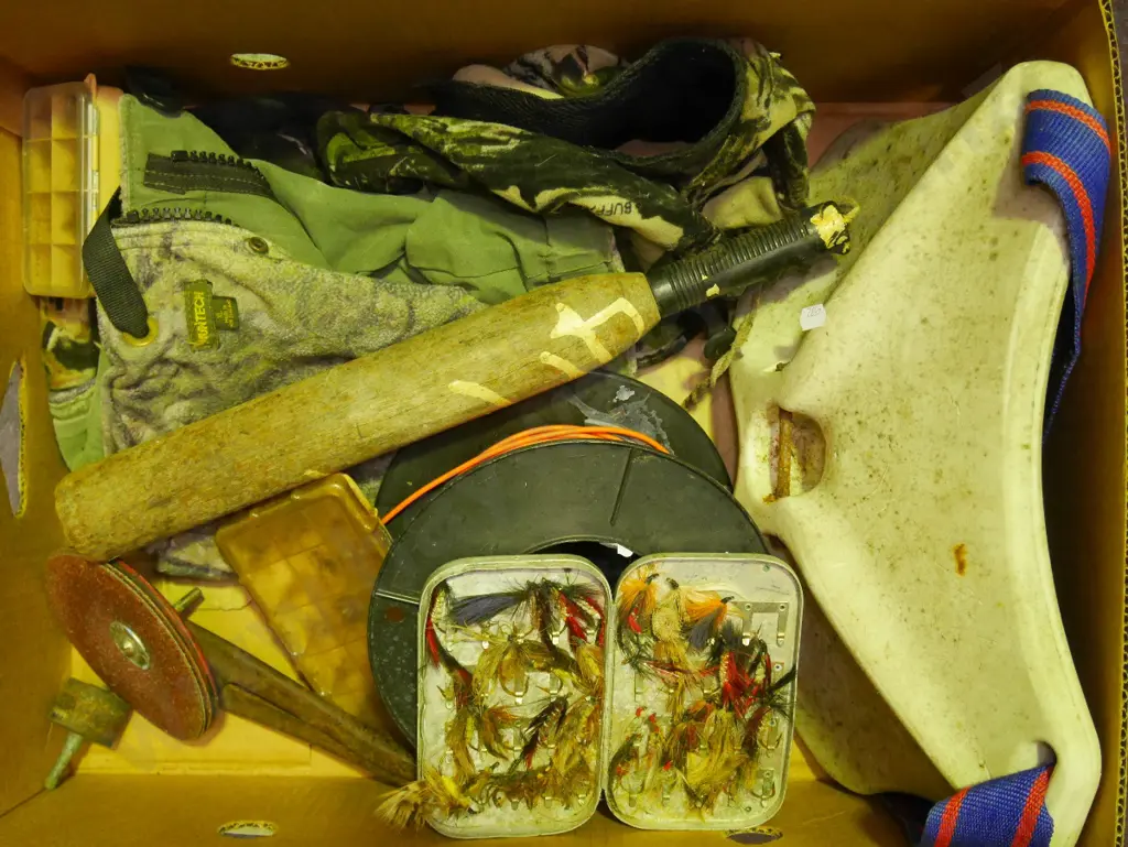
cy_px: 424
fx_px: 1434
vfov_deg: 32.9
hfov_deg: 42.9
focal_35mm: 44
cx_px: 564
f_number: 4.9
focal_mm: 22
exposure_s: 1/60
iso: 3200
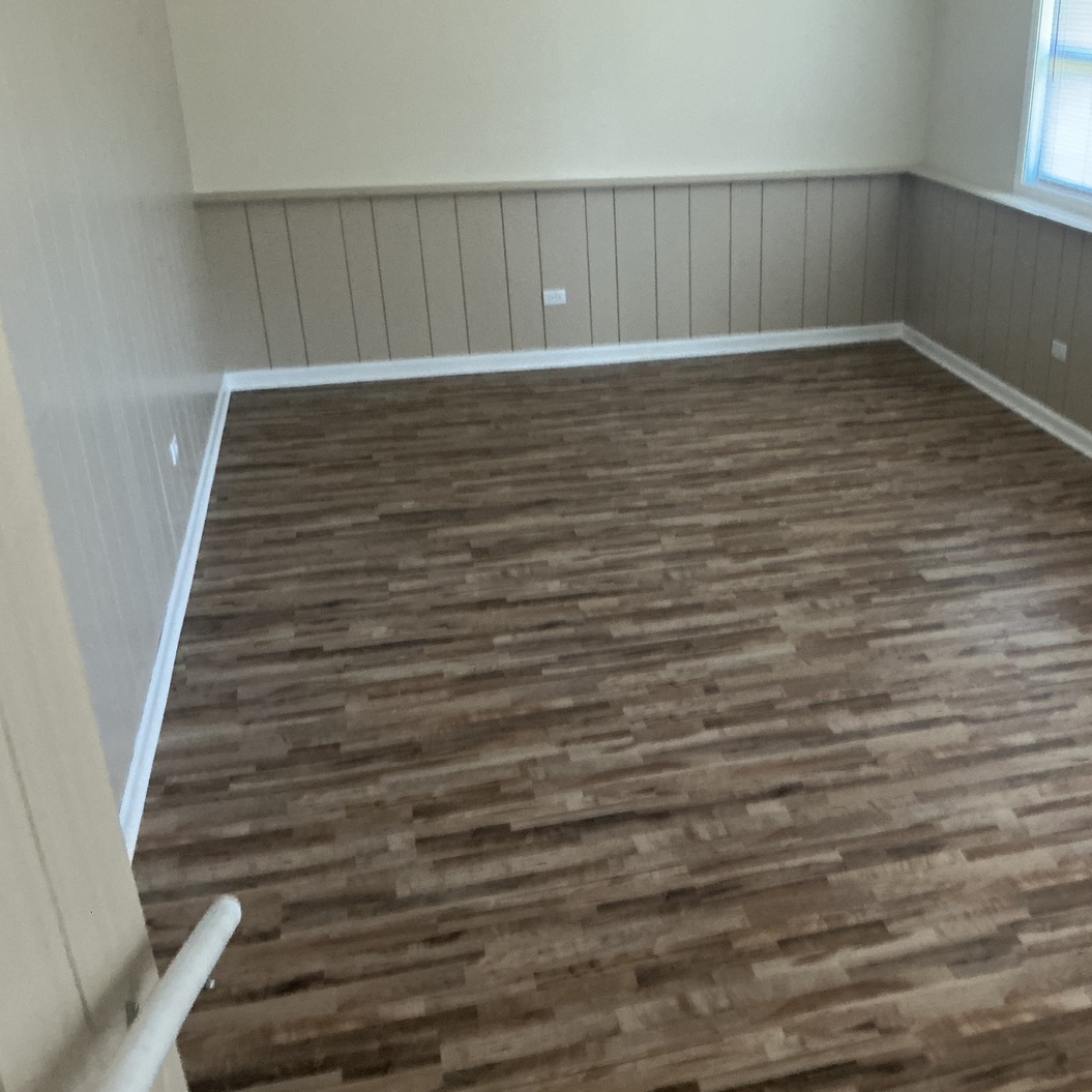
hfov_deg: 46.6
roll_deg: +0.8
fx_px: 1249
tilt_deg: -25.3
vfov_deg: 47.2
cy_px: 554
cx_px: 710
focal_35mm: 35
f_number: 1.8
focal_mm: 3
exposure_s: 1/30
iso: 320
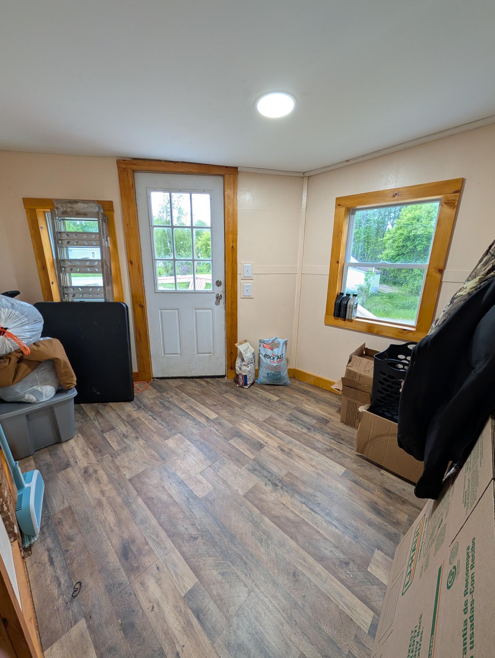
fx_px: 228
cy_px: 329
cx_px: 248
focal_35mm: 12
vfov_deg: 110.5
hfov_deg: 94.6
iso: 105
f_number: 1.7
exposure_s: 1/61.9
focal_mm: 2.02
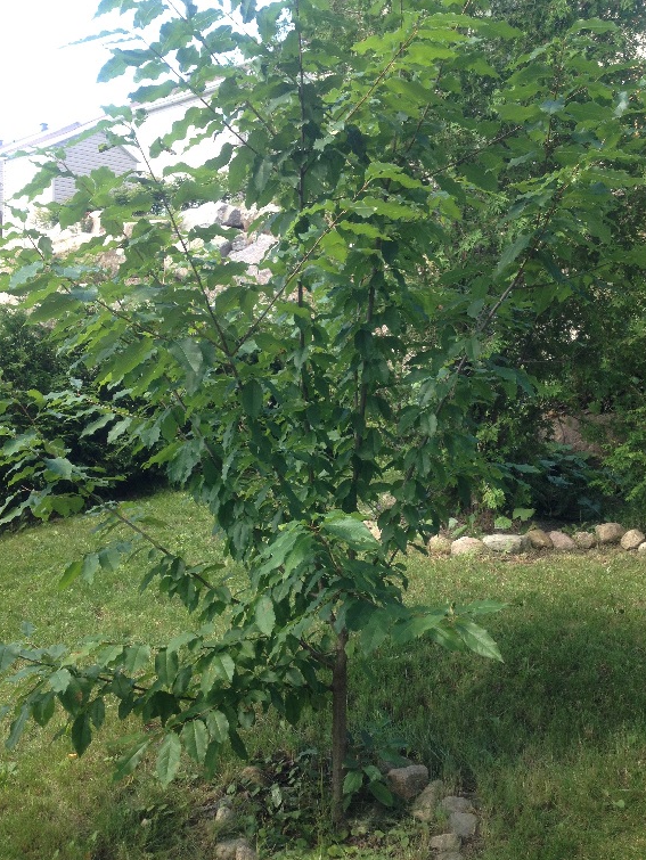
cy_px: 432
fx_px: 920
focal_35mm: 37
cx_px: 328
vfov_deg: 50.1
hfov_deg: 38.7
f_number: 2.4
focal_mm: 4.28
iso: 50
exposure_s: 1/120
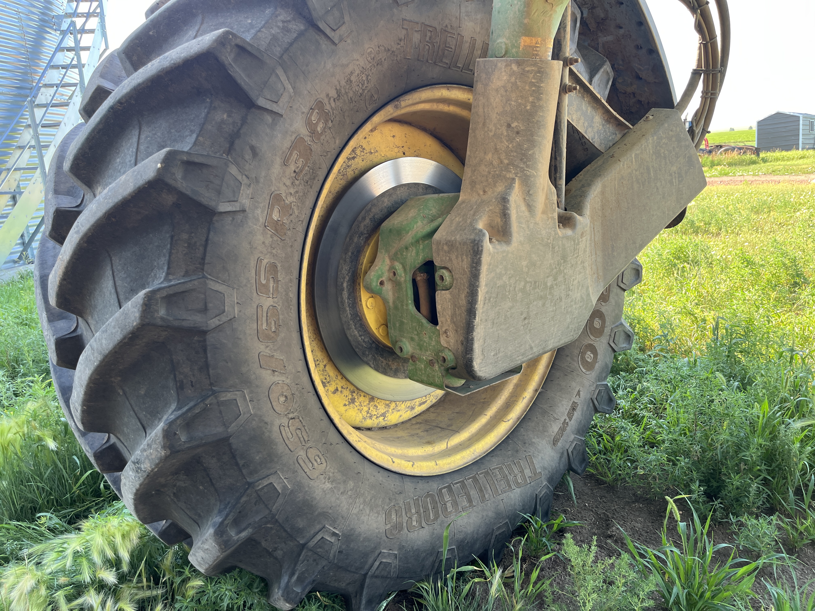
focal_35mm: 26
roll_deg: +4.1
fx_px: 612
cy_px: 306
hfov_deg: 67.3
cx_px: 408
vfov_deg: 53.1
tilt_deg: -13.3
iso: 50
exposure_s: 1/172
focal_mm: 5.1
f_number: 1.6
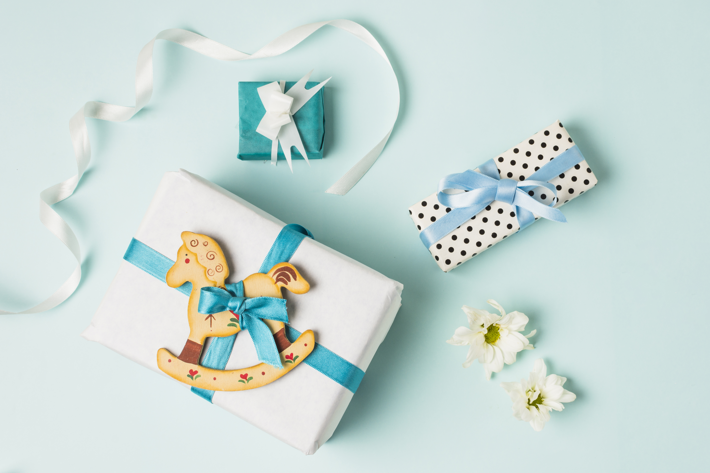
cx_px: 355
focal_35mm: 52
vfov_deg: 25.8
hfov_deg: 37.9
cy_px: 236
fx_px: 1035
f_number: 8
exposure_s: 1/160
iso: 160
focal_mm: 35
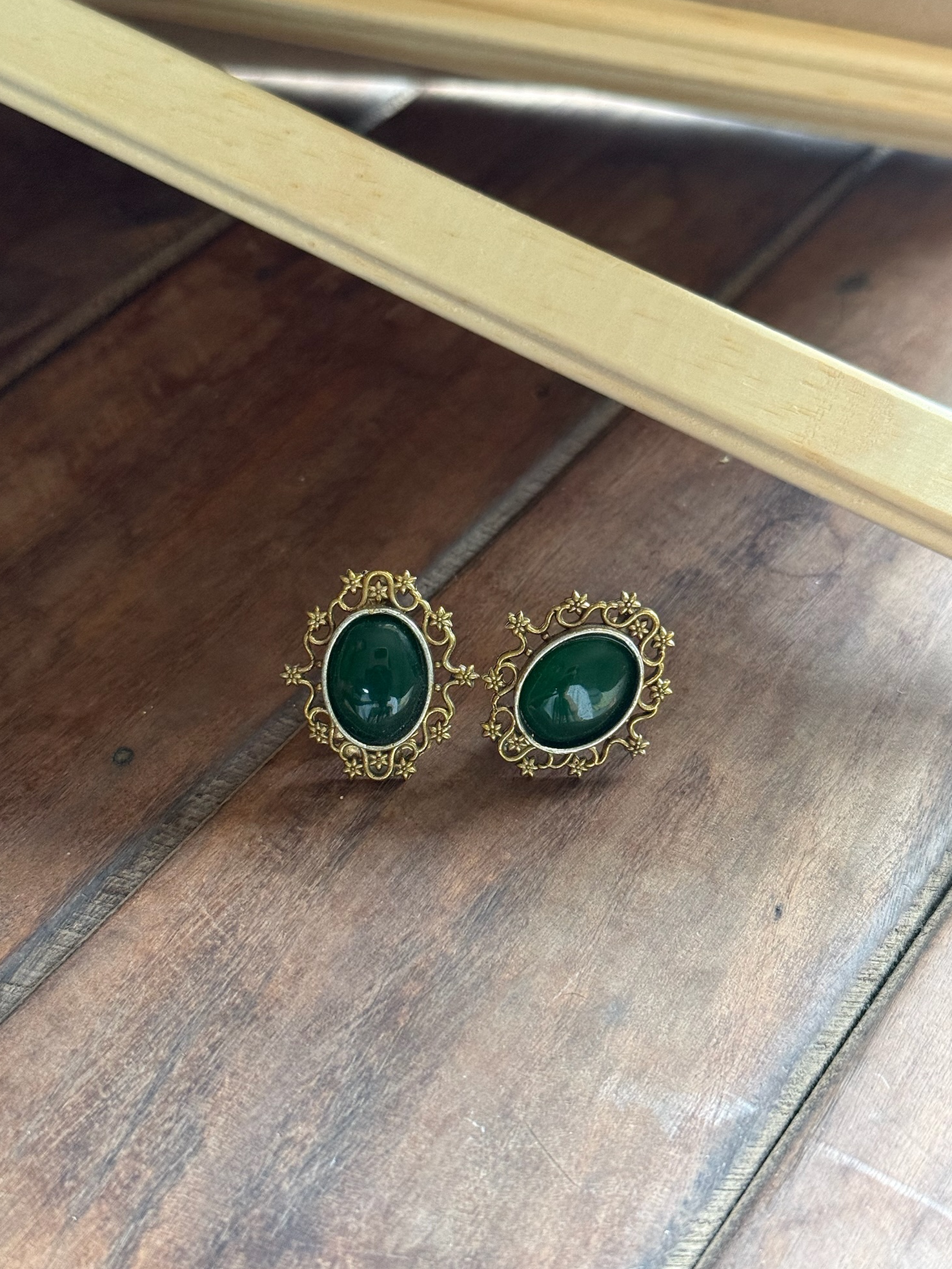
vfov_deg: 38.2
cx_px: 478
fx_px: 1833
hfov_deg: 29.1
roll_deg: -2.6
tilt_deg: -42.6
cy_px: 653
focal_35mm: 50
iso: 250
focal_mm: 6.76
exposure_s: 1/49
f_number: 1.78
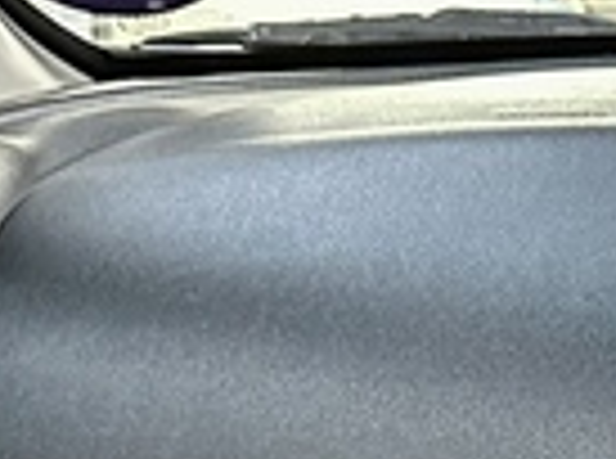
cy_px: 1174
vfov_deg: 7.6
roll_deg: -0.2
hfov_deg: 9.9
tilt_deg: -18.4
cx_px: 1398
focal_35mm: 180
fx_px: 3195
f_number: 1.78
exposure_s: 1/30
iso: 1250
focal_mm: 6.86
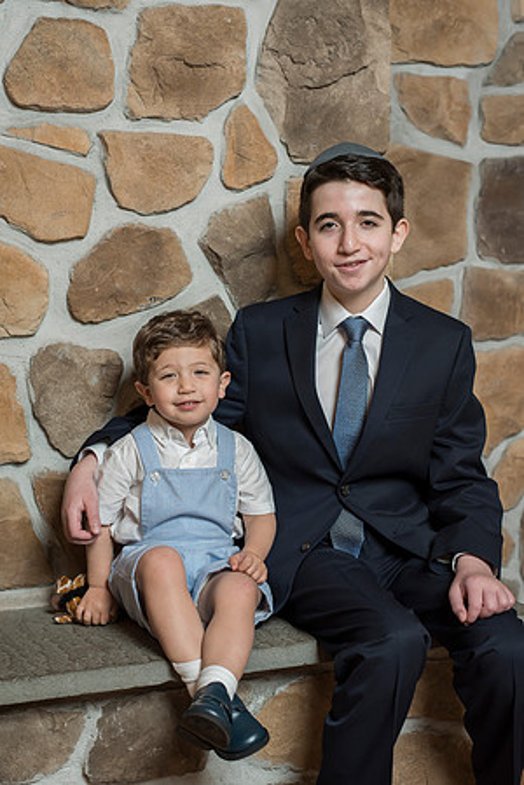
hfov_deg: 27.0
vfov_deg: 39.6
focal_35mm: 50
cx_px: 262
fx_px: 1092
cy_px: 392
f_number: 4
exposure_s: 1/125
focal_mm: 50
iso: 800
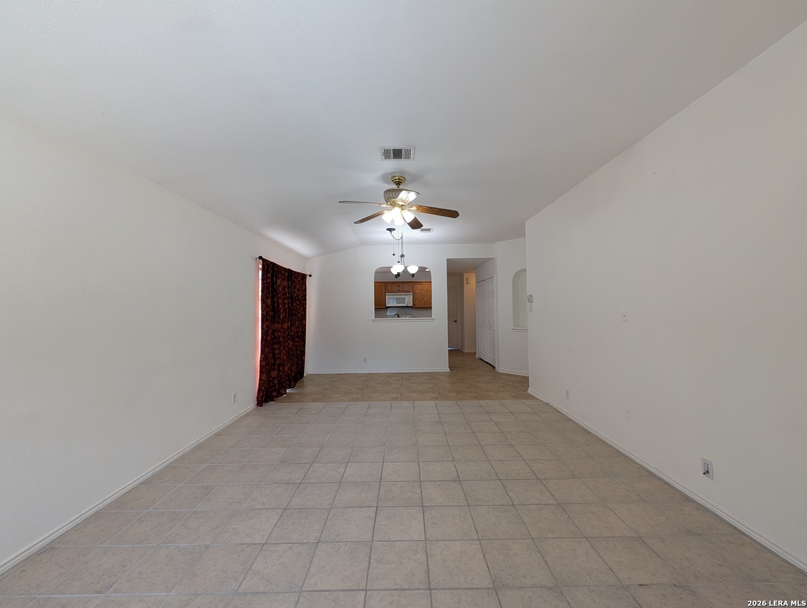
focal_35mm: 12
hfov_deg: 110.5
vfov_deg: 94.7
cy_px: 304
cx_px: 404
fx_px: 280
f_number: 1.7
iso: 80
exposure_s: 1/121
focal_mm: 2.02
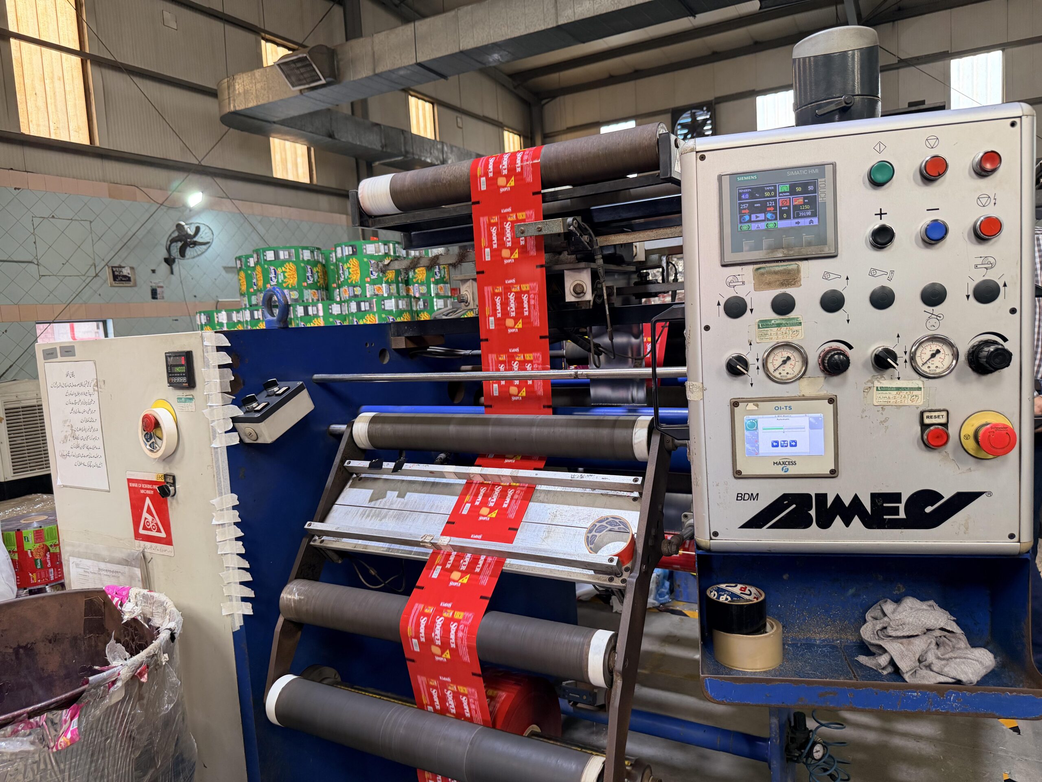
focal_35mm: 24
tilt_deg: -5.6
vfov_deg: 56.8
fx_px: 722
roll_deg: +3.4
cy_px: 391
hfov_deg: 71.6
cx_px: 521
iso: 200
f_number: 1.78
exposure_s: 1/100
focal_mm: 6.76
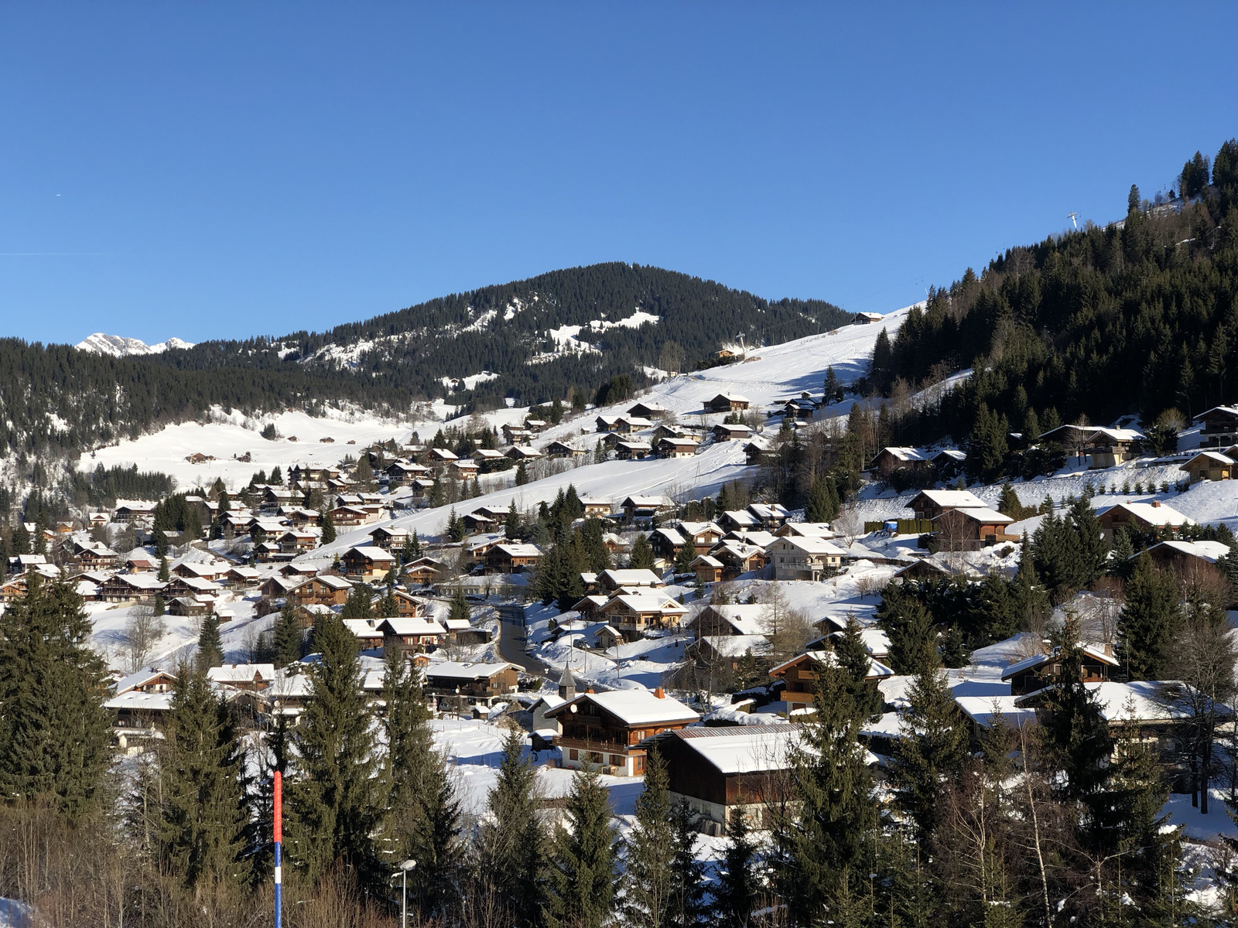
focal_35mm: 52
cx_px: 619
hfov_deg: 36.8
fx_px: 1860
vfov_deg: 28.0
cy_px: 464
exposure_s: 1/1453
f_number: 2.4
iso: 16
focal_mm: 6
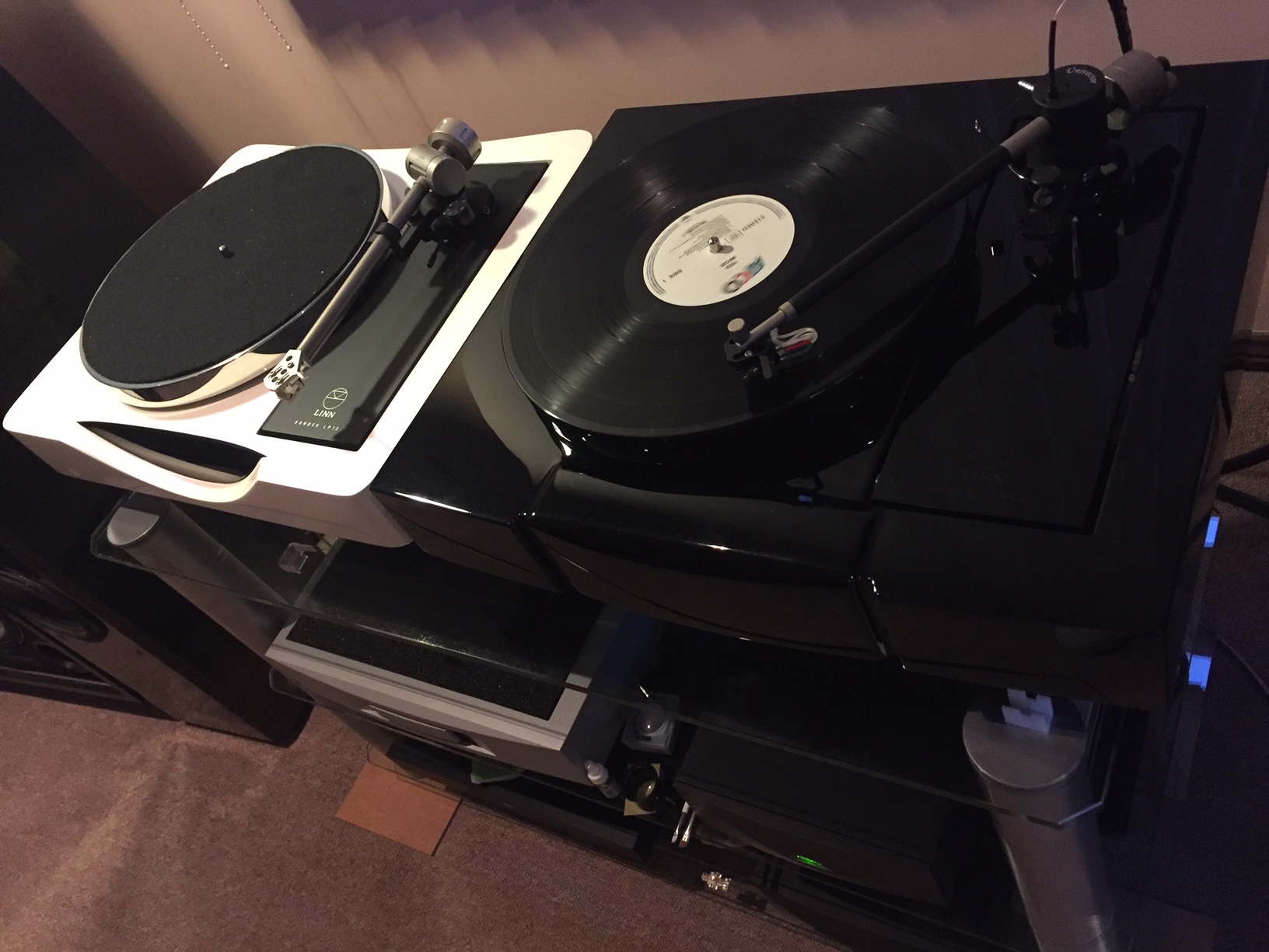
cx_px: 634
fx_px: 1063
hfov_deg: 61.7
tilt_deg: -46.0
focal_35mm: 29
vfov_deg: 48.2
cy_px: 476
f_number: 2.2
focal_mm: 4.15
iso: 320
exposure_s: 1/17
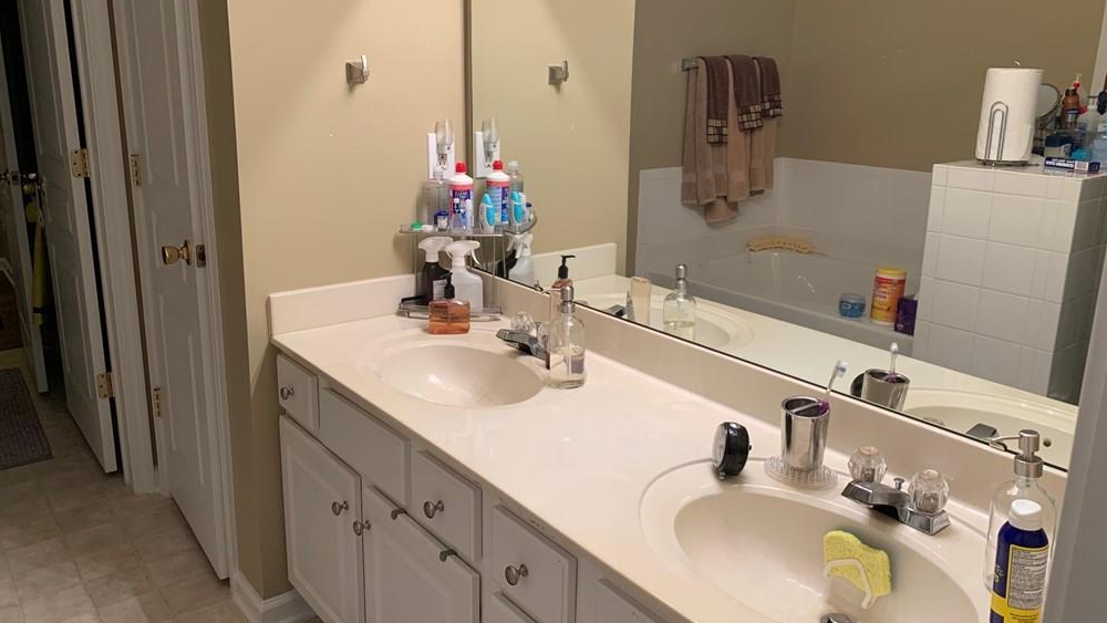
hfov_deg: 66.1
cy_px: 278
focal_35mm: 29
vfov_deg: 40.2
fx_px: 851
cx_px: 551
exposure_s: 1/60
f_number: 1.8
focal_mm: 4.25
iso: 100
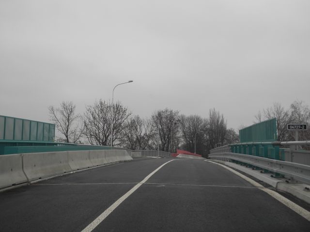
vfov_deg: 29.1
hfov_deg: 38.2
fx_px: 448
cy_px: 116
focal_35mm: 50
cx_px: 155
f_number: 3.5
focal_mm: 10.7
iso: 100
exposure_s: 1/141
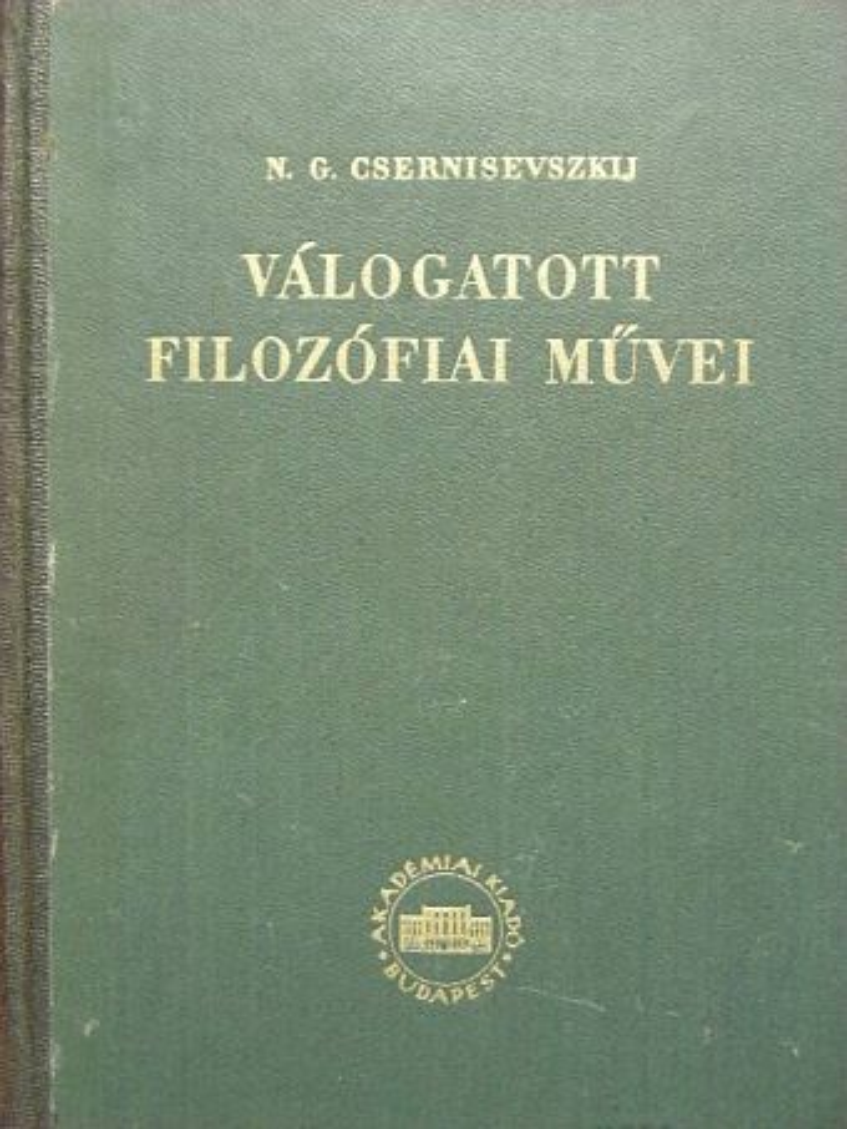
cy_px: 564
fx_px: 2837
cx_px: 424
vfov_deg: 22.5
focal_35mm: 87
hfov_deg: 17.0
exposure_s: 1/19.5
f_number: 3.5
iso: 200
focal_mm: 14.6
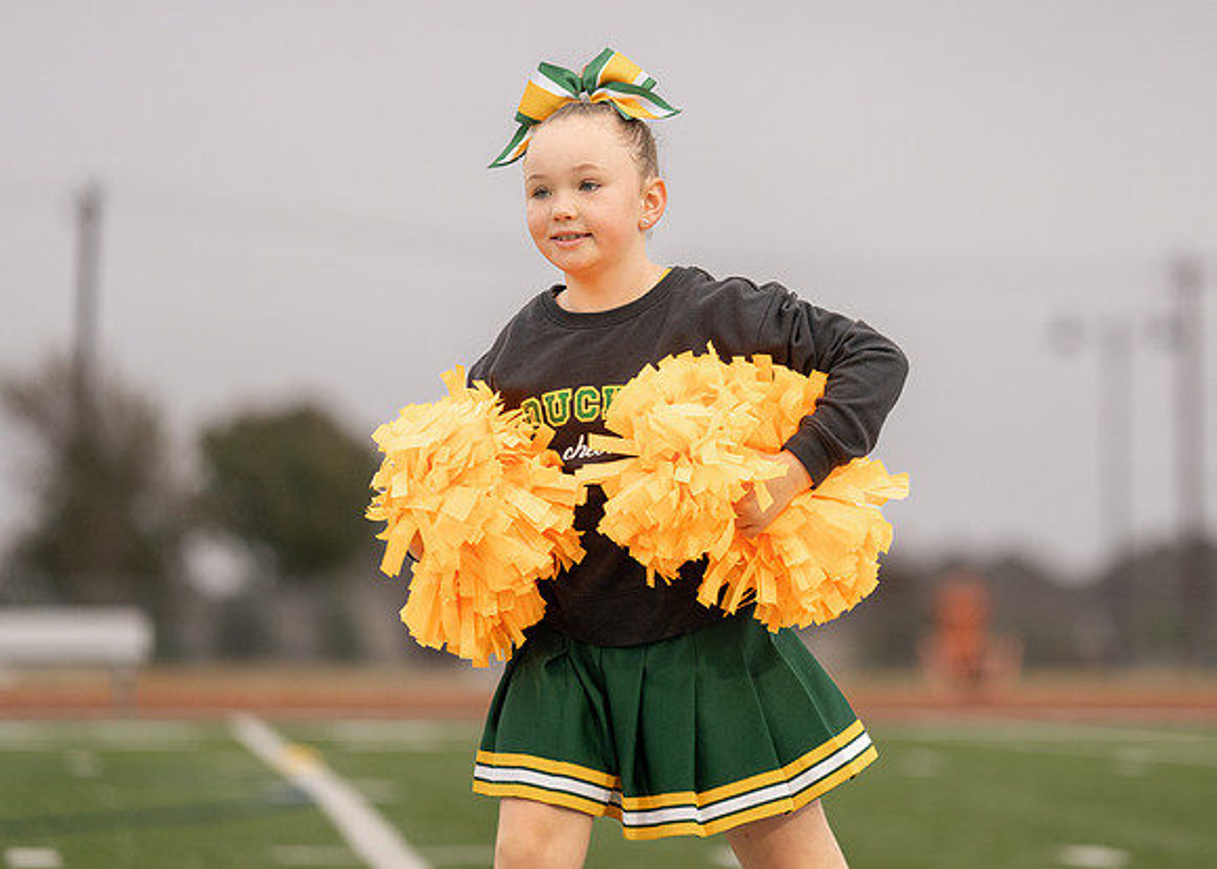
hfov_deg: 9.7
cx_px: 737
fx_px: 7162
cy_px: 381
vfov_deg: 6.9
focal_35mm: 207
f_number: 2.8
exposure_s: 1/1000
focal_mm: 163
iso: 500
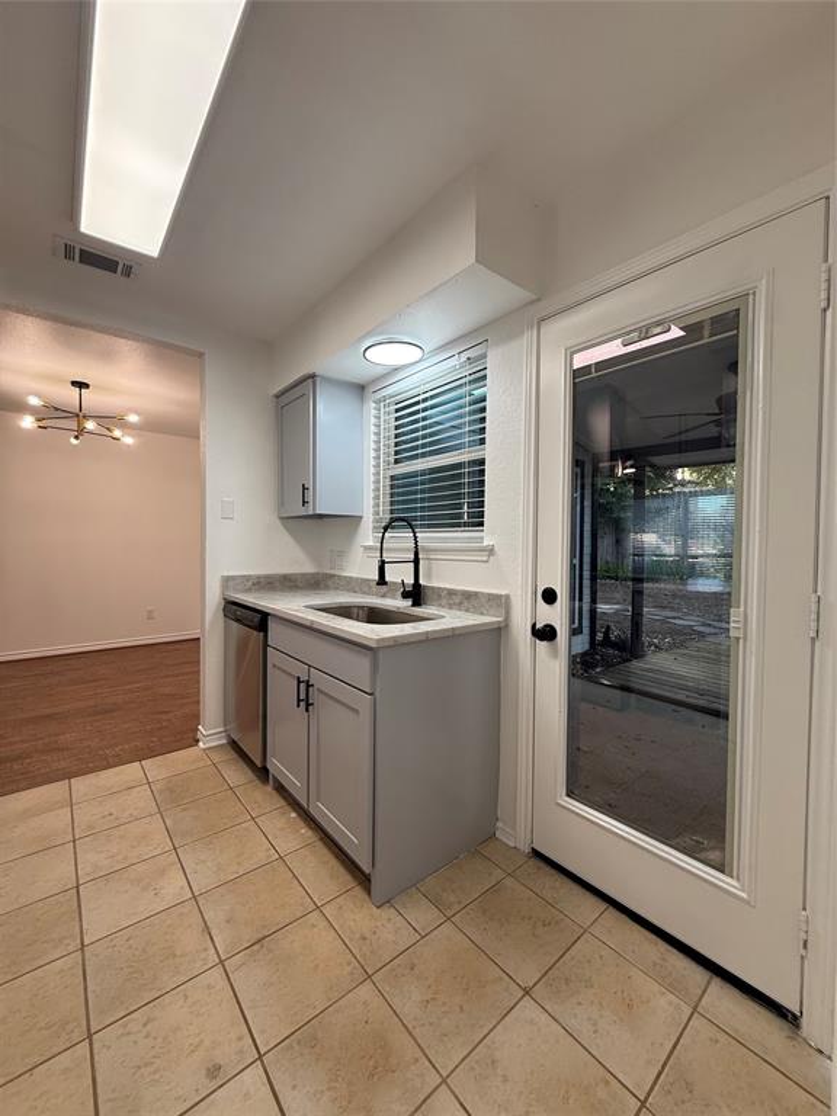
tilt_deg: -1.2
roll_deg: -1.1
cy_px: 558
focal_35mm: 14
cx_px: 418
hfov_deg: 85.7
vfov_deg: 102.1
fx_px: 451
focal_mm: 2.22
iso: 100
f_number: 2.2
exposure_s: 1/120
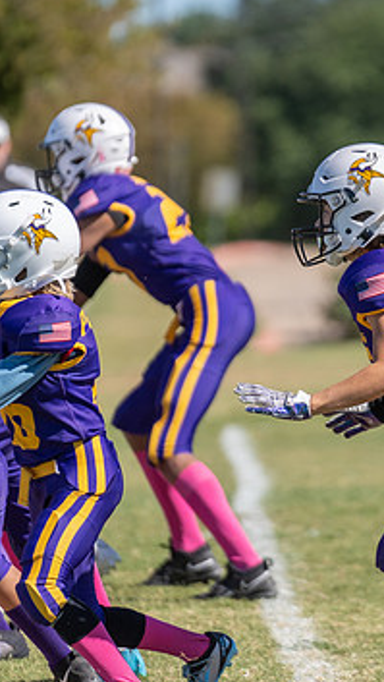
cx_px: 337
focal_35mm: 532
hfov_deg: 2.3
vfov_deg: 4.1
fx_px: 9614
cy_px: 279
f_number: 2.8
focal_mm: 200
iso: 100
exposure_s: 1/2000
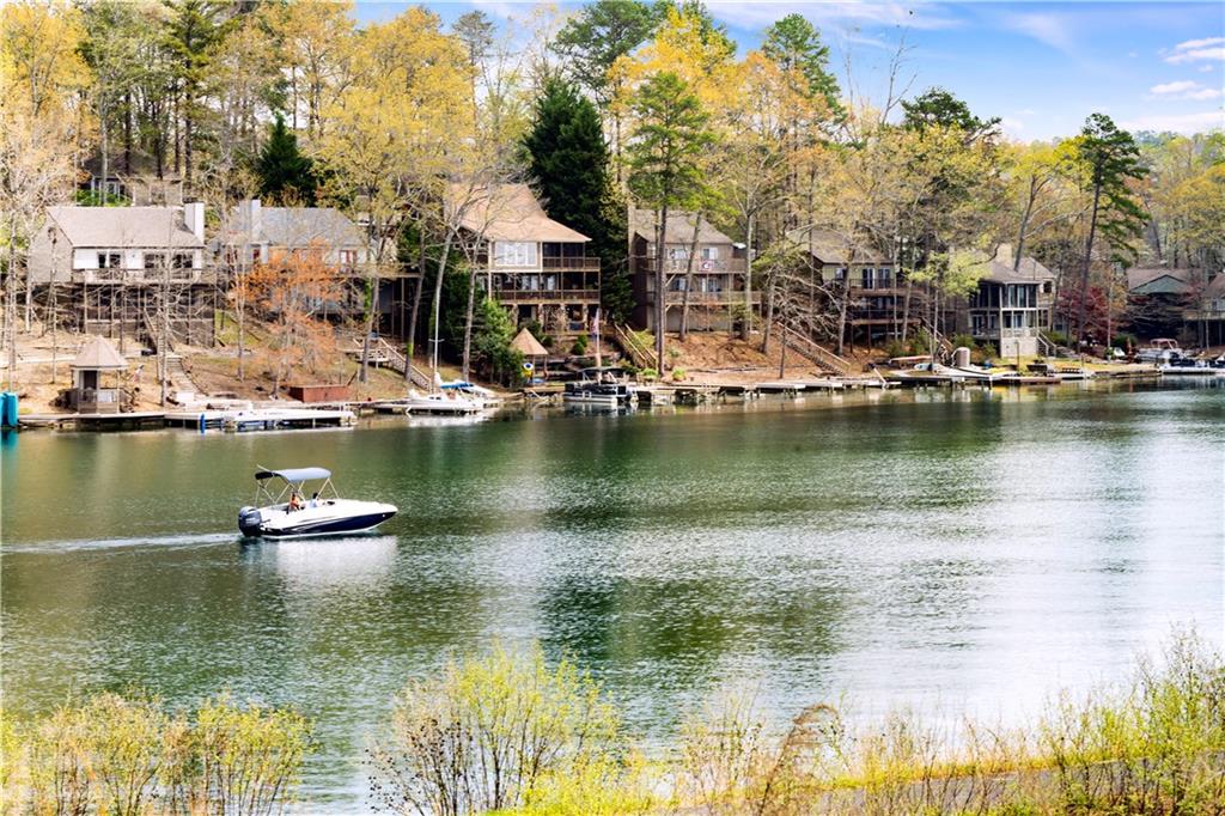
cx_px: 612
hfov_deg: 27.0
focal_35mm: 75
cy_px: 408
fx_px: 2551
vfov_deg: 18.2
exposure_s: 1/25
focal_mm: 75
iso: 80
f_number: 16
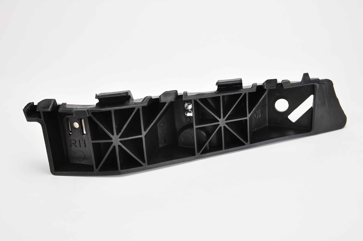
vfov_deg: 28.0
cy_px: 120
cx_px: 182
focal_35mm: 48
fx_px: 483
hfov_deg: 41.2
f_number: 7.1
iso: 400
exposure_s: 1/60
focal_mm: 32
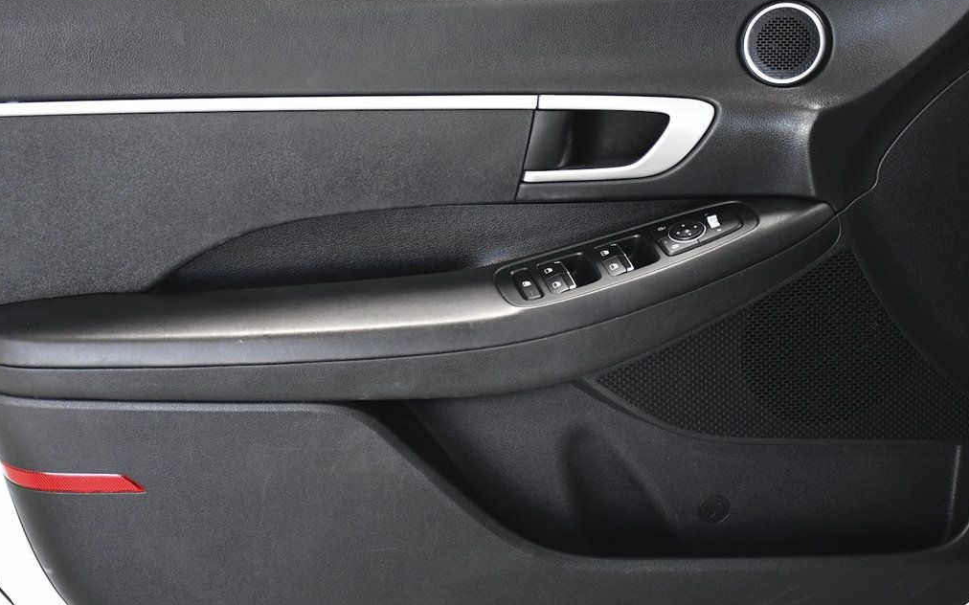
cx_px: 485
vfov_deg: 20.0
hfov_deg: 31.5
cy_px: 313
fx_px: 1716
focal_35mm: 65
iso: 2500
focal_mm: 42
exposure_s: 1/250
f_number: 4.5
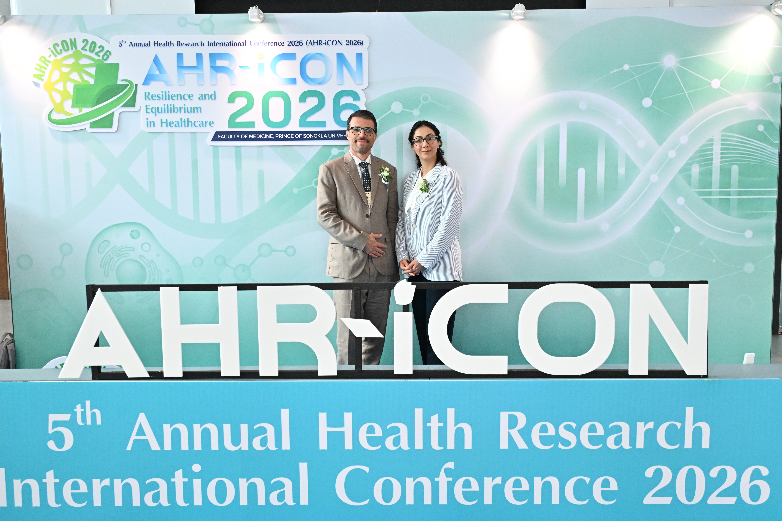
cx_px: 394
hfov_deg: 61.0
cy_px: 268
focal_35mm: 31
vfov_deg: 42.9
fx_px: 663
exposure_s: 1/640
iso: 6400
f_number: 4
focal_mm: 28.5
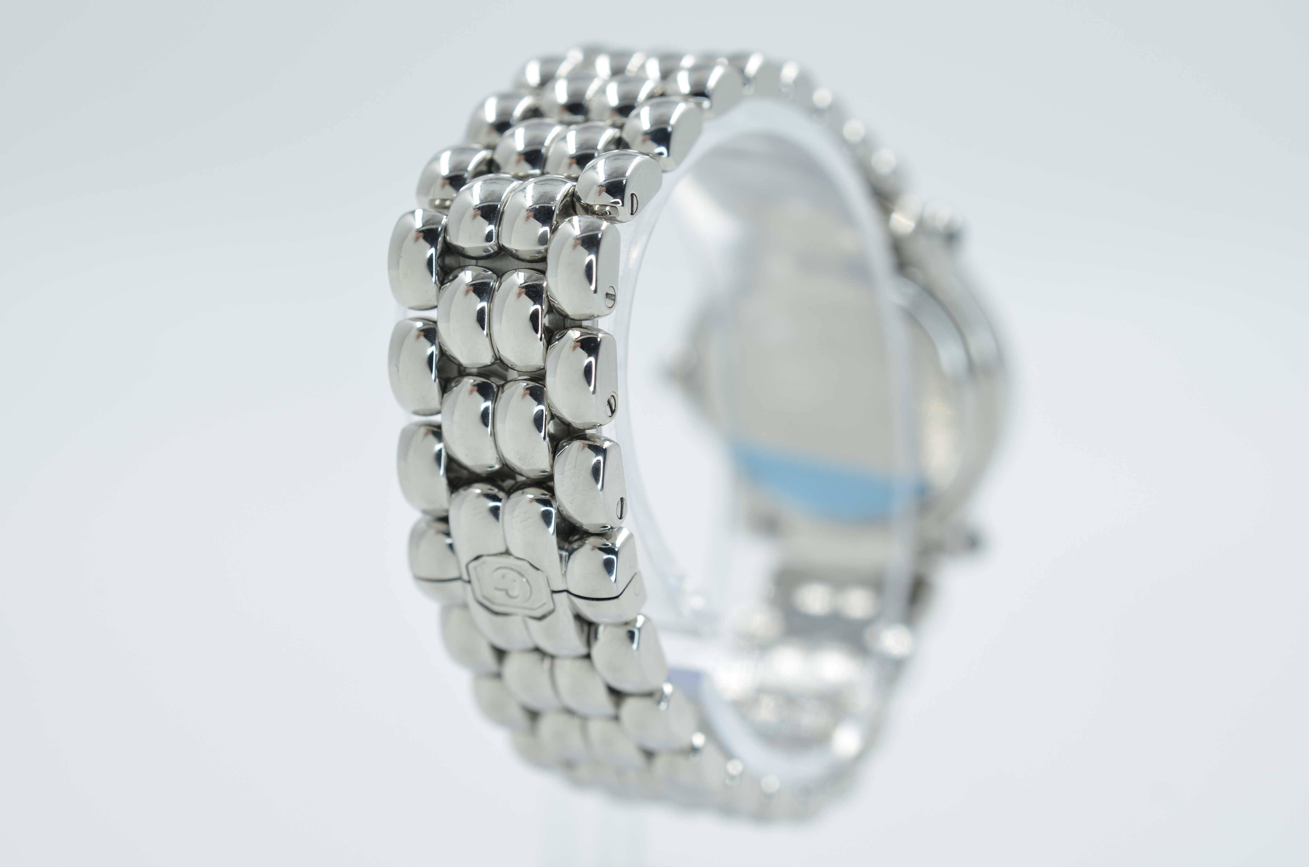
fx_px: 2177
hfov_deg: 33.5
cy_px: 434
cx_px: 654
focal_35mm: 60
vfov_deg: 22.5
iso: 125
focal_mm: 40
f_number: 8
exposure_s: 1/50
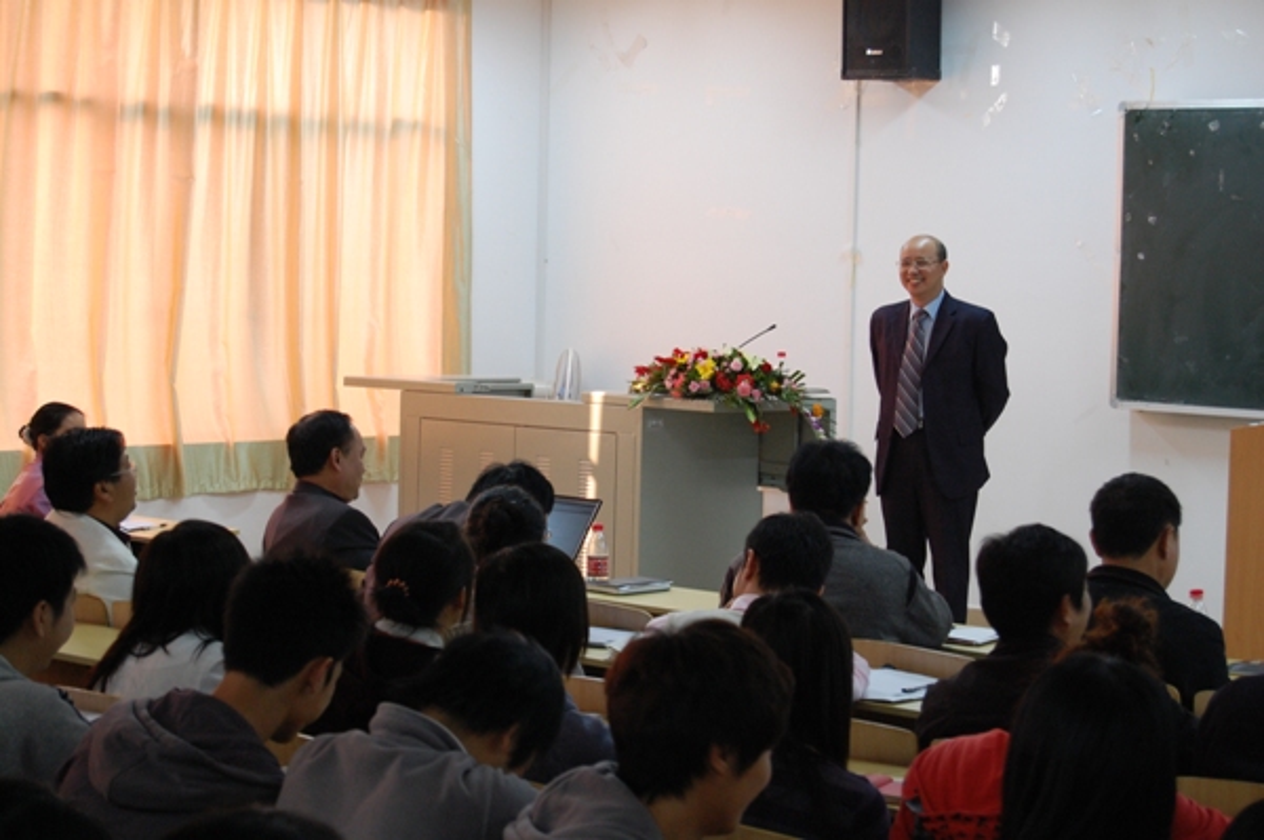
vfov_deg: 17.5
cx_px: 632
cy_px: 420
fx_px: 2736
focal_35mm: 78
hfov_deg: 26.0
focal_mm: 52
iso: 800
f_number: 5.6
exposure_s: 1/25
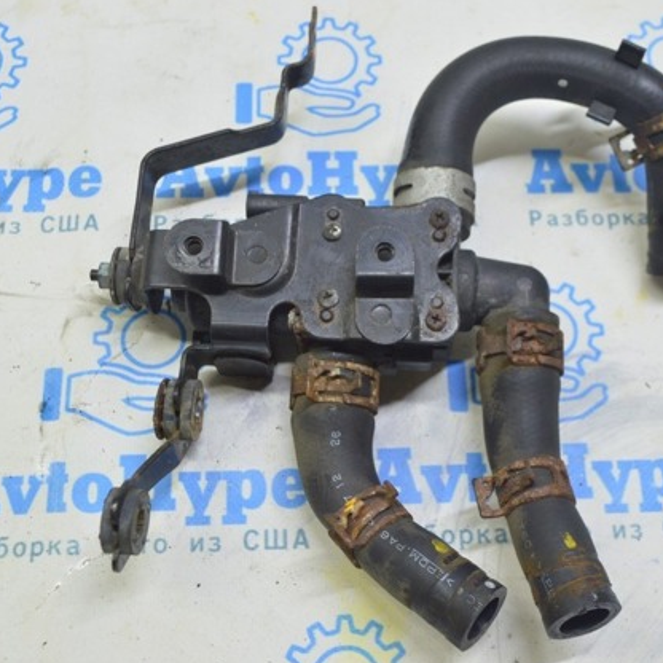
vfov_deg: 36.1
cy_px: 332
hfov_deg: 36.0
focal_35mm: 47
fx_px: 1018
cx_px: 354
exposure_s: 1/20
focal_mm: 24
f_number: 5.6
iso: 400
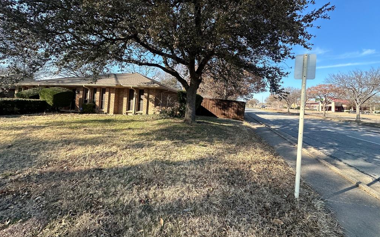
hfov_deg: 101.5
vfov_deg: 74.0
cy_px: 96
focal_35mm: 15
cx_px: 189
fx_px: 155
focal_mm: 2.22
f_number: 2.2
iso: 40
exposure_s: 1/690
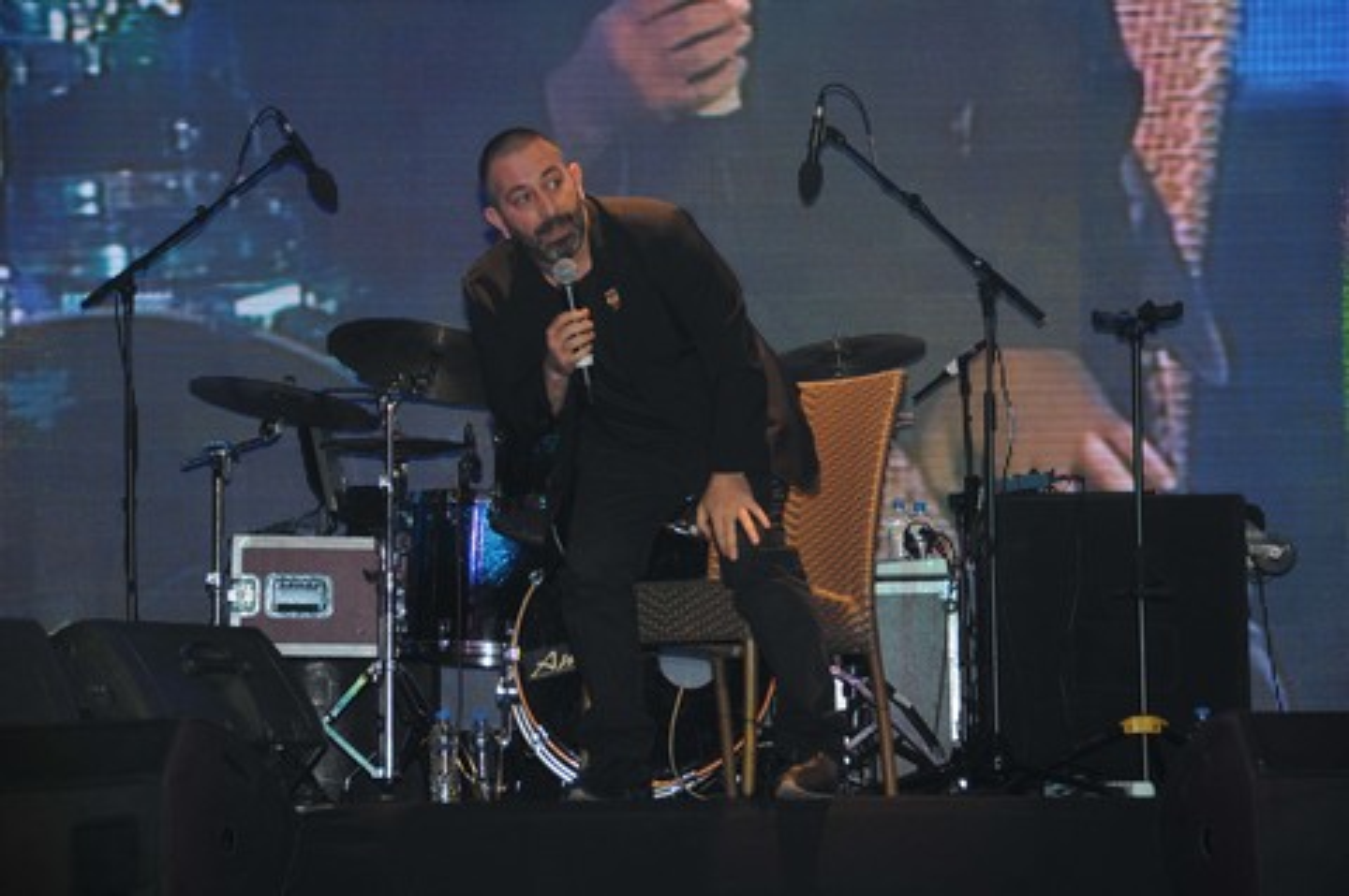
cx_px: 674
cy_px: 448
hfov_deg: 15.2
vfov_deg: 10.1
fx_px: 5053
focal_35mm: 135
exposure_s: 1/60
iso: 400
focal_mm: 90
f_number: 5.6
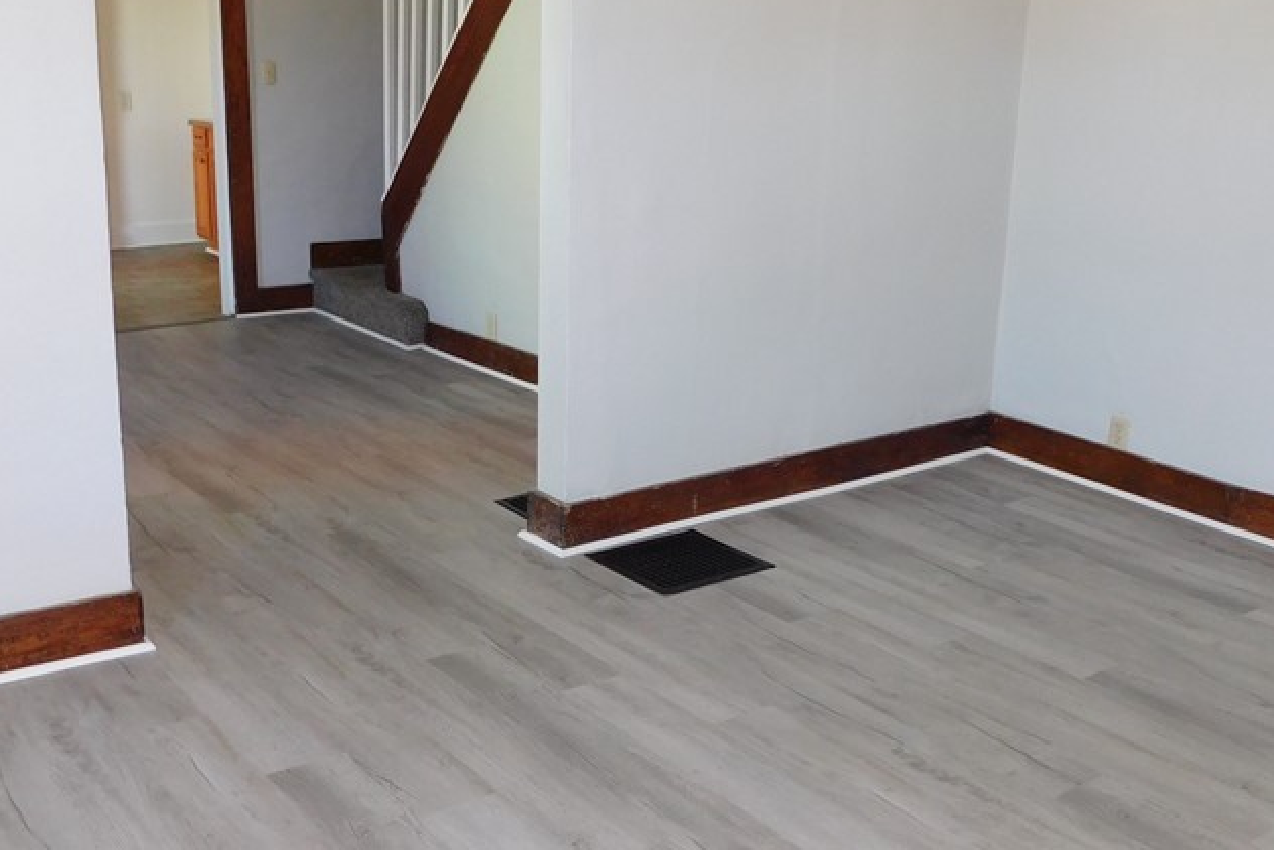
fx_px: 1380
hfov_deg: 49.3
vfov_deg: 34.2
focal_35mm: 39
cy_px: 428
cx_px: 534
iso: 200
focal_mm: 4
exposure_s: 1/30
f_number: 3
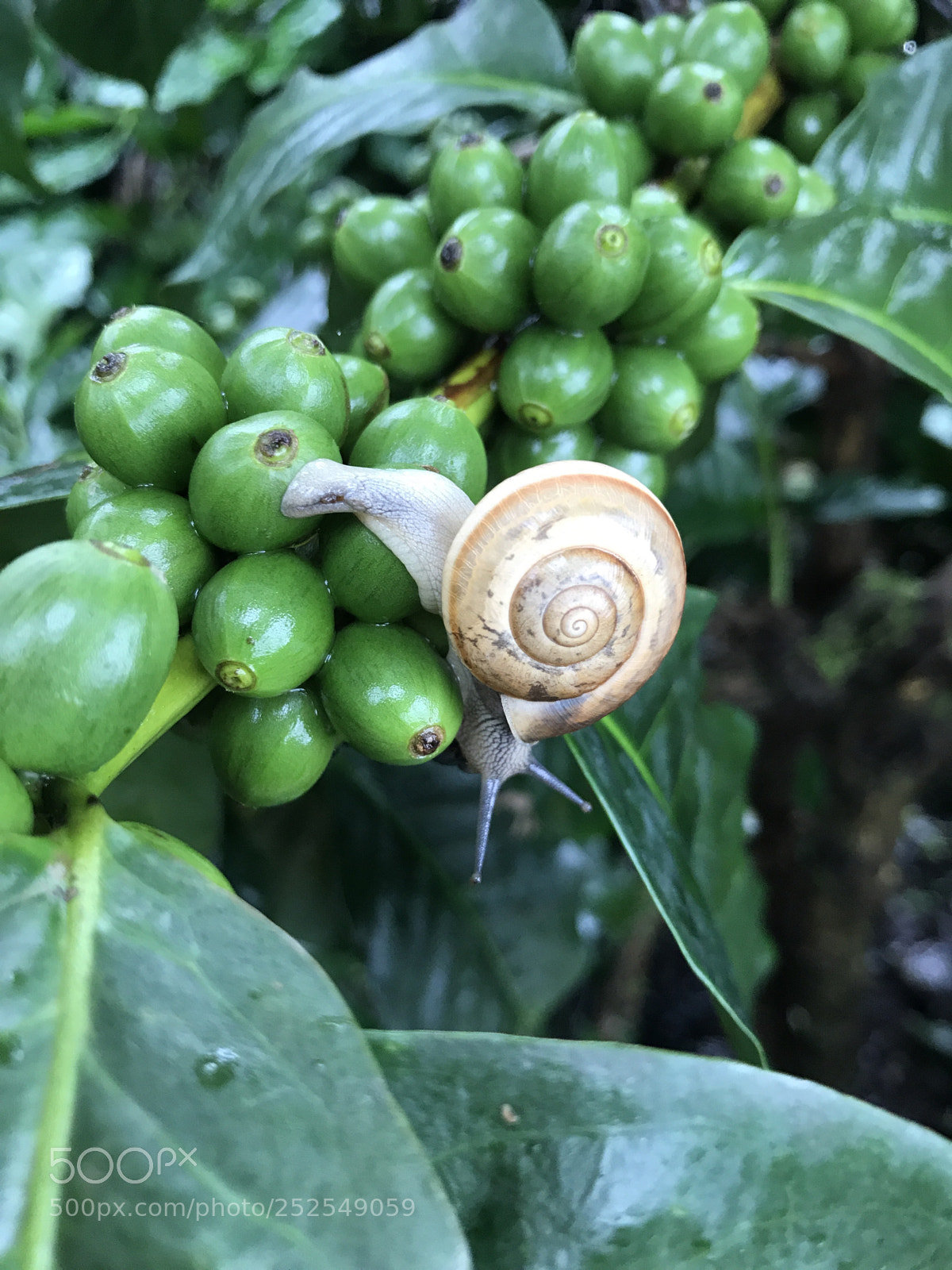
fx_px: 1027
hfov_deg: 49.7
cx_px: 476
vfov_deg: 63.4
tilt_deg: -39.0
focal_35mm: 28
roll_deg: +1.4
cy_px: 635
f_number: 1.8
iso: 40
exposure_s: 1/33
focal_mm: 3.99
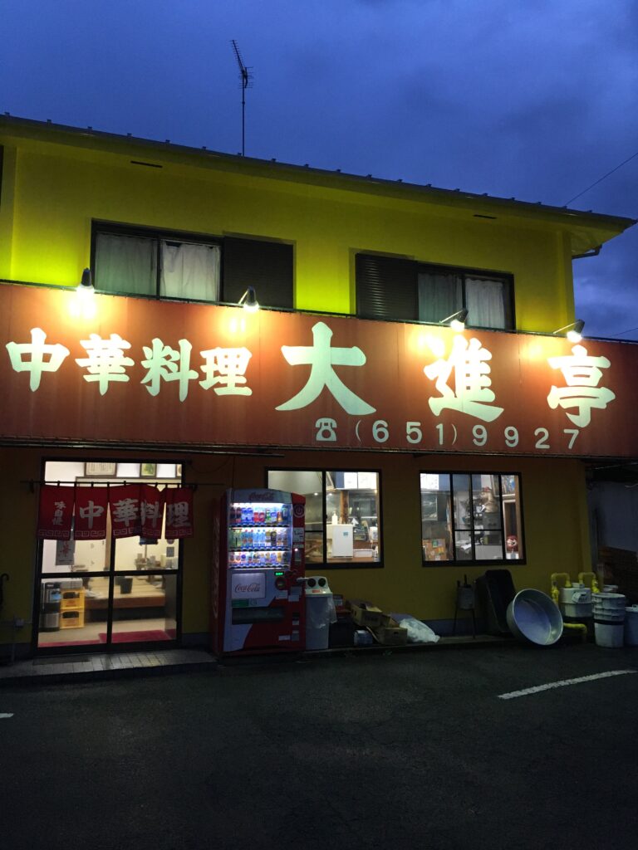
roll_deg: -0.3
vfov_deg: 61.7
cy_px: 425
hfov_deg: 48.2
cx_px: 319
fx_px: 713
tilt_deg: +10.2
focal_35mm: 29
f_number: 2.2
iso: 160
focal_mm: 4.15
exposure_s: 1/30
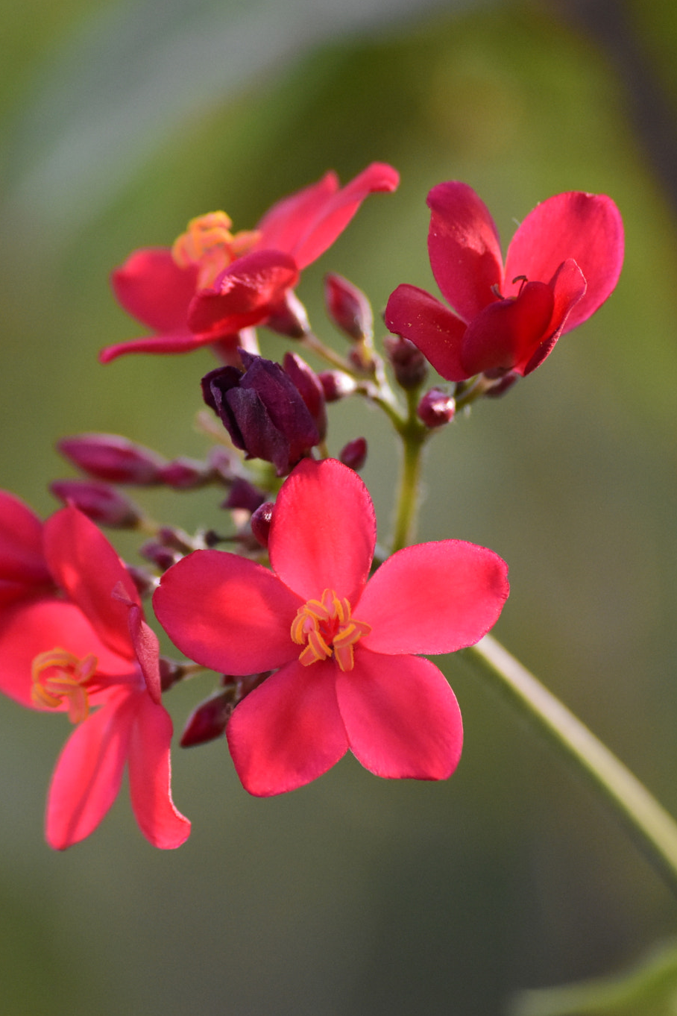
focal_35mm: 440
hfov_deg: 3.1
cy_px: 508
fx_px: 12404
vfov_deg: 4.7
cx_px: 150
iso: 1600
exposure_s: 1/2000
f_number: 4.8
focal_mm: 195
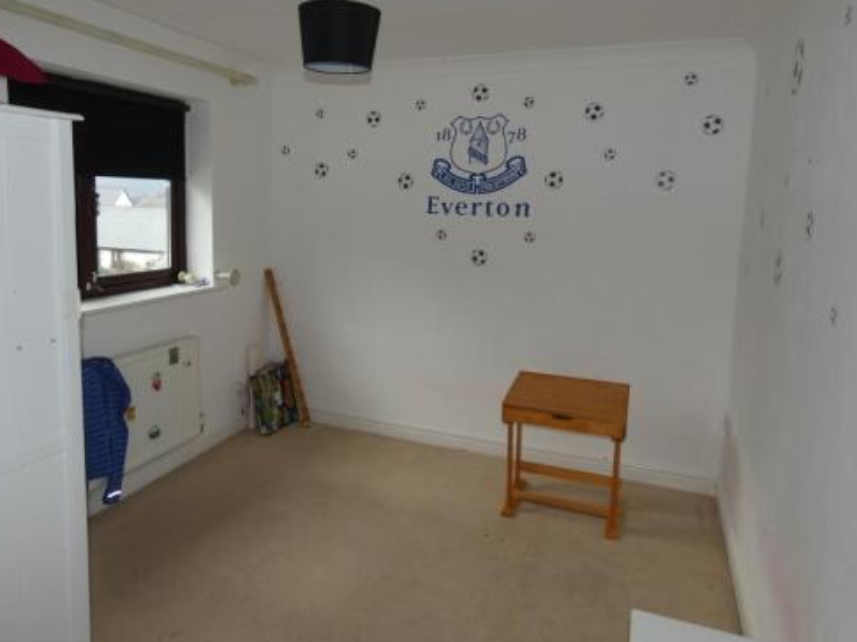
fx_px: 594
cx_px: 375
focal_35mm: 24
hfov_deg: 71.3
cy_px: 285
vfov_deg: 56.6
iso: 80
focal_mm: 3.6
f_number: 2.8
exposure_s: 1/60
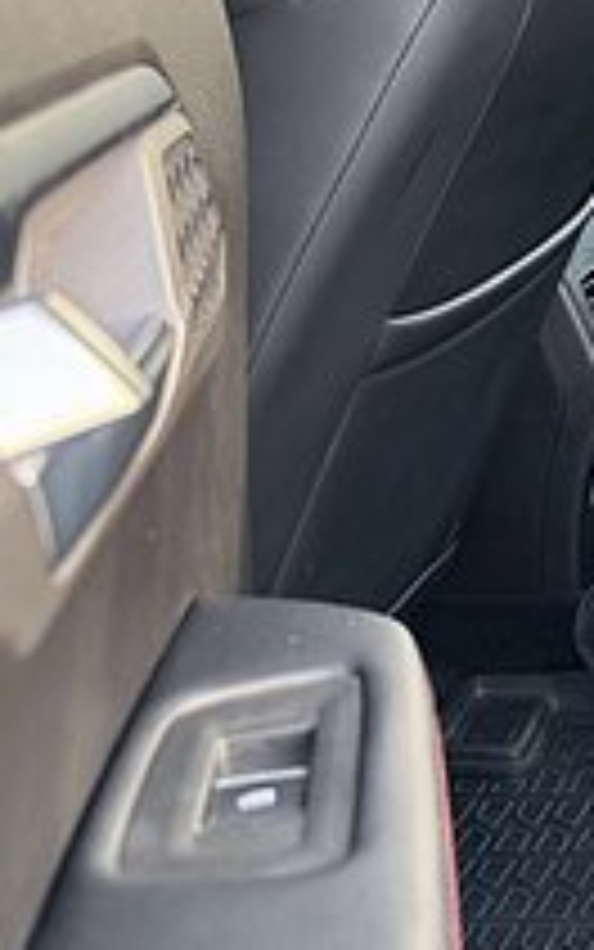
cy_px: 110
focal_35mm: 66
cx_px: 1161
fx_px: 1708
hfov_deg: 15.8
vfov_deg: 29.9
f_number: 1.78
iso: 160
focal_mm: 6.76
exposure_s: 1/121
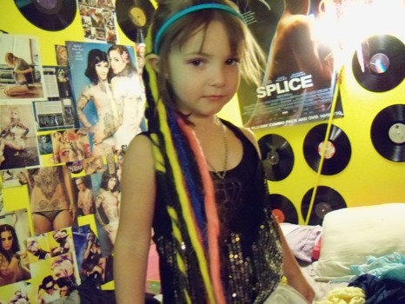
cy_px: 152
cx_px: 202
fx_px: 410
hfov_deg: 52.6
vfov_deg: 40.7
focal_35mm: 35
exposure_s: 1/30
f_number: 3.5
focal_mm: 6.2
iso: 2000
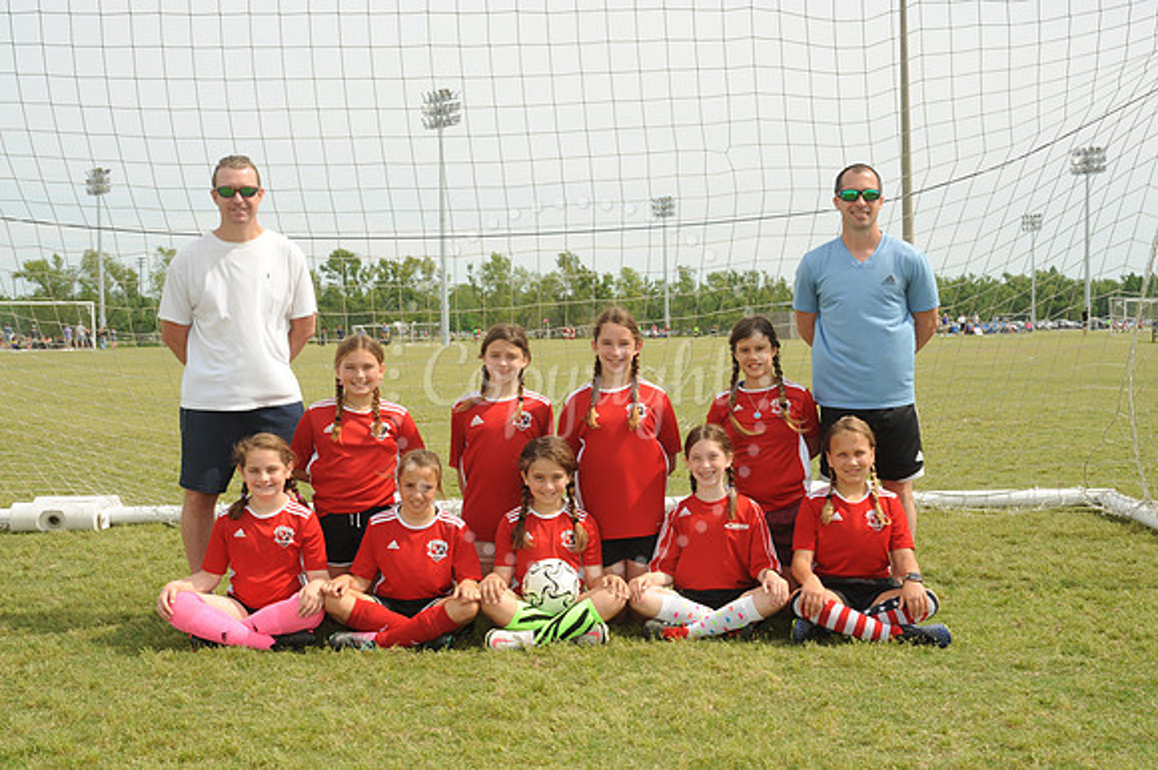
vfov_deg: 26.0
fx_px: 1672
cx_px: 579
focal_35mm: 52
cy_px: 385
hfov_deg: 38.2
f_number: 14
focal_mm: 52
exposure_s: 1/125
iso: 200
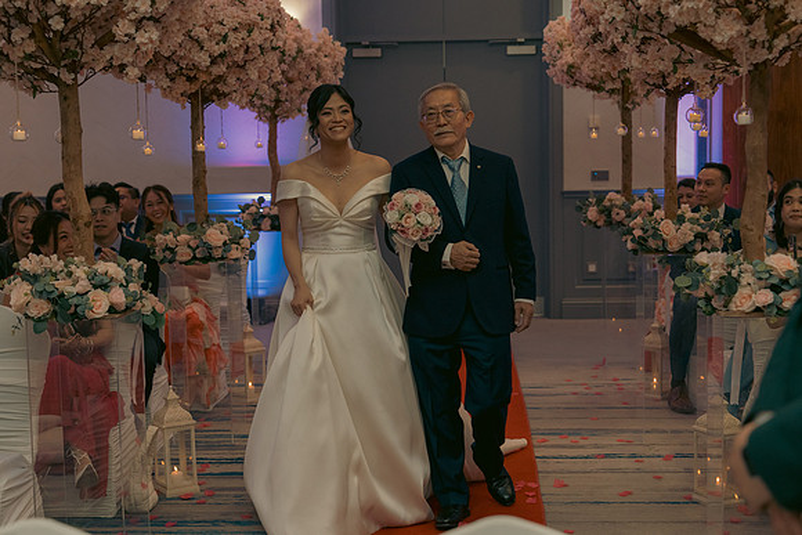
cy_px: 268
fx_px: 1270
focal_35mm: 57
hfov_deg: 35.0
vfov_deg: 23.8
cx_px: 401
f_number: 3.5
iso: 2500
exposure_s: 1/160
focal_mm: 57
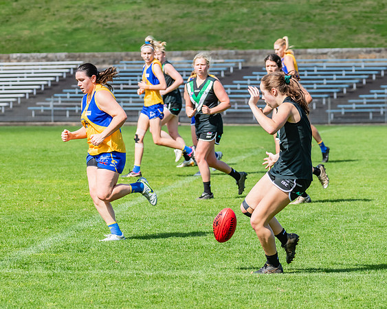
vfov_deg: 6.0
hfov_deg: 7.5
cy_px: 158
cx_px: 259
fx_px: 2937
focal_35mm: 257
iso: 800
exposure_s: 1/1600
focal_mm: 180
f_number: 8
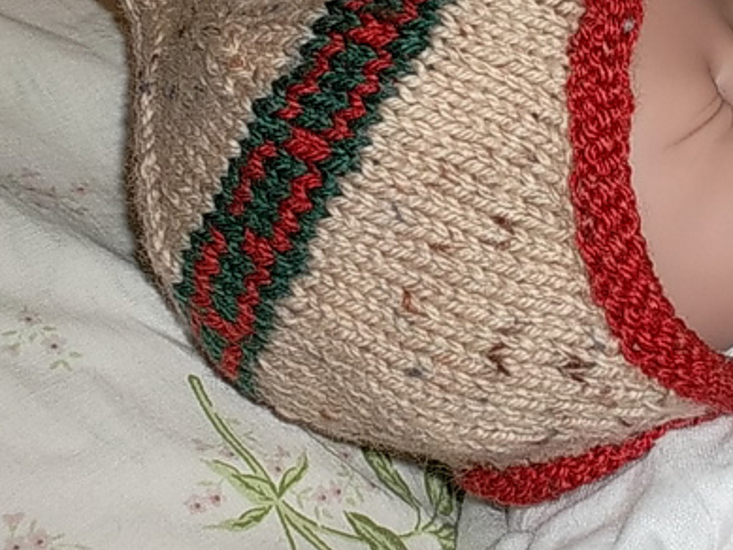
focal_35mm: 74
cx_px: 511
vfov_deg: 19.8
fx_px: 1567
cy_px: 175
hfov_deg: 26.1
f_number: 4.2
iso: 100
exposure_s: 1/58
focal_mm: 6.4
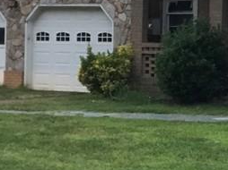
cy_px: 46
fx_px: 823
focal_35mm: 125
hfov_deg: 14.8
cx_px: 329
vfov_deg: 11.8
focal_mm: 3.3
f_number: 2.4
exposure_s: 1/30
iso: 100
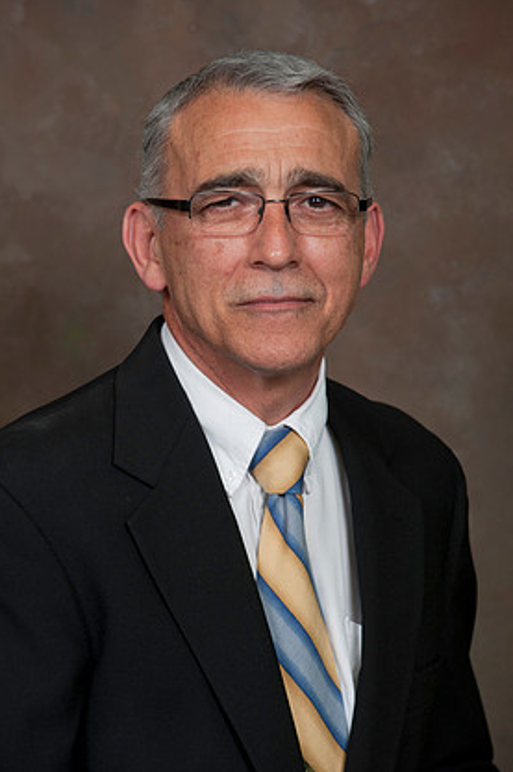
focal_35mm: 216
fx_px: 4628
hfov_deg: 6.3
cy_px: 391
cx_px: 242
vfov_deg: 9.5
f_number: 5.6
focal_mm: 200
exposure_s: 1/125
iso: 320
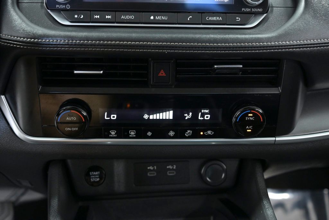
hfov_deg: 43.6
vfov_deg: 29.9
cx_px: 164
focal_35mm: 45
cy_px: 110
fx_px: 411
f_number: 4
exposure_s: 1/100
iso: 2000
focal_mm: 45
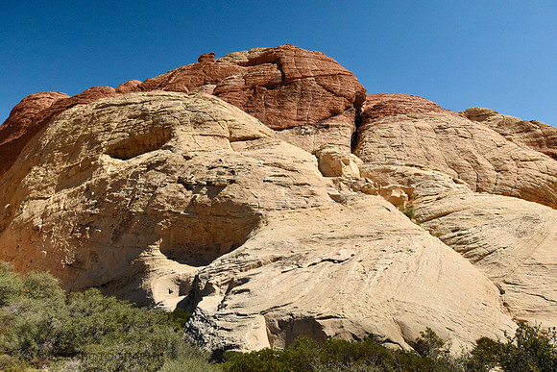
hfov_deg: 61.9
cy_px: 186
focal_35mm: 30
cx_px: 278
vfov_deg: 43.6
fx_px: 464
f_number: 9.5
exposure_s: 1/1000
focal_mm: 20
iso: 4500
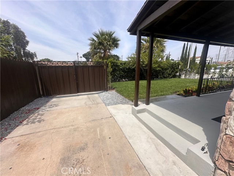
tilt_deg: -11.7
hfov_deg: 102.1
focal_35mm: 14
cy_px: 88
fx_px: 95
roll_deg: +0.2
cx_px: 117
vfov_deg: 85.7
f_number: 2.2
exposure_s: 1/2132
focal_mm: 2.22
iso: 50
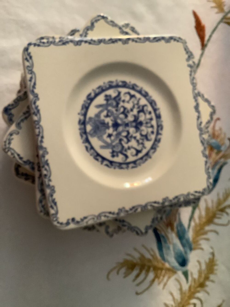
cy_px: 154
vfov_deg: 58.3
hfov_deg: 45.4
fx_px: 275
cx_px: 115
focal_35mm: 31
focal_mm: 3.3
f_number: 2.4
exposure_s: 1/25
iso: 400
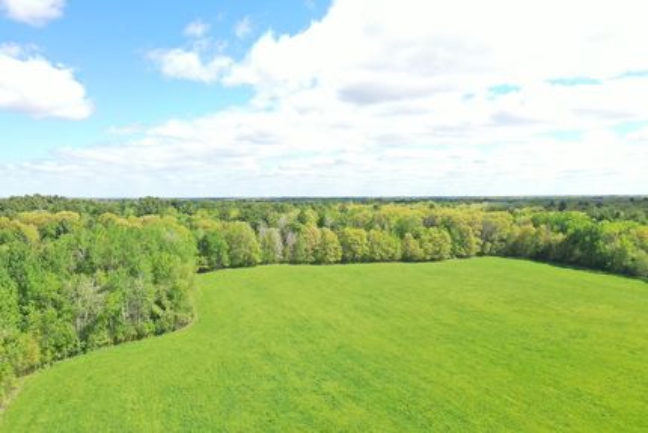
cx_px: 324
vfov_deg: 46.4
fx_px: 504
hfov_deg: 65.5
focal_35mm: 28
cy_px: 216
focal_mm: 10.26
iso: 100
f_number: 5
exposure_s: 1/240
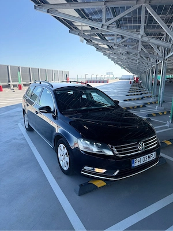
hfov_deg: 56.8
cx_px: 86
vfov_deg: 71.6
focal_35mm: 24
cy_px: 116
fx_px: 160
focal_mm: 6.76
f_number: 1.78
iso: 80
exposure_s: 1/1230
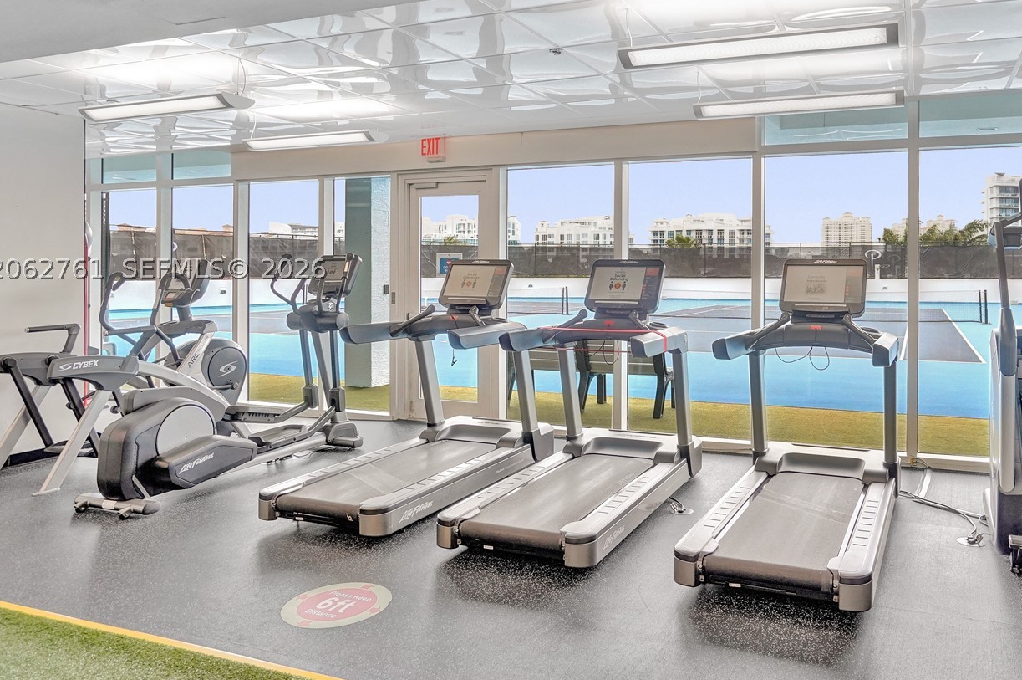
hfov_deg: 70.1
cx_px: 655
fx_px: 709
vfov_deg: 50.8
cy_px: 267
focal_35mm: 25
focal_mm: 18
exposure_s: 1/200
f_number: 5
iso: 3200
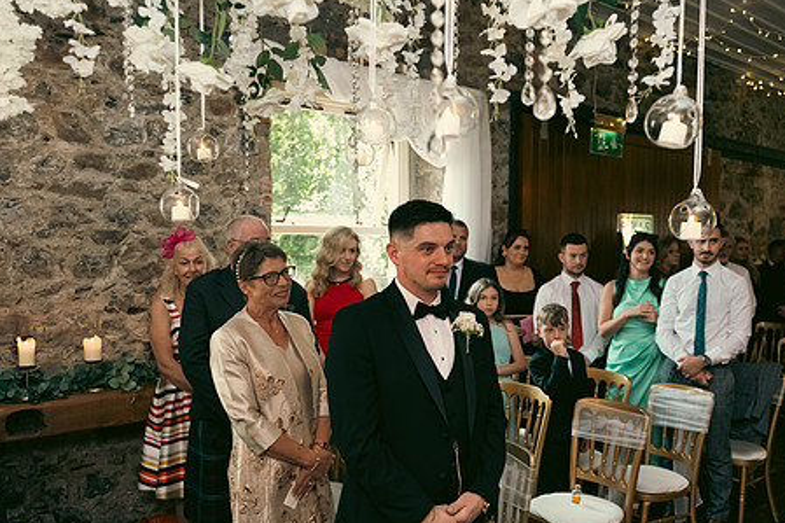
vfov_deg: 42.1
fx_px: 676
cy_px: 317
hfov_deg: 60.2
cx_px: 423
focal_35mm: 31
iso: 1250
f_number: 3.5
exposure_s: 1/160
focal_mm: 24
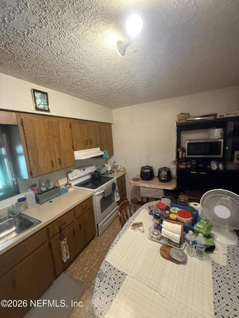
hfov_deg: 85.7
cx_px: 120
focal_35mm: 14
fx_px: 129
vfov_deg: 102.1
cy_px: 159
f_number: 2.2
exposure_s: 1/60
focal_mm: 2.22
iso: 640
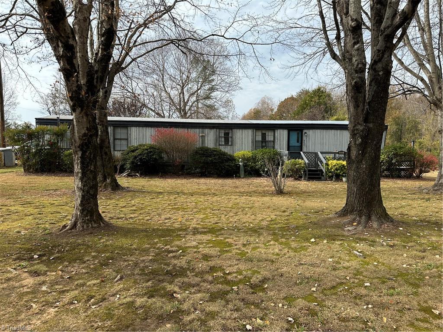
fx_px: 307
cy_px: 166
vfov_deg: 56.8
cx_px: 222
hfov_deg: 71.6
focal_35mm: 24
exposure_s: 1/1988
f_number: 1.78
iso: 80
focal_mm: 6.86
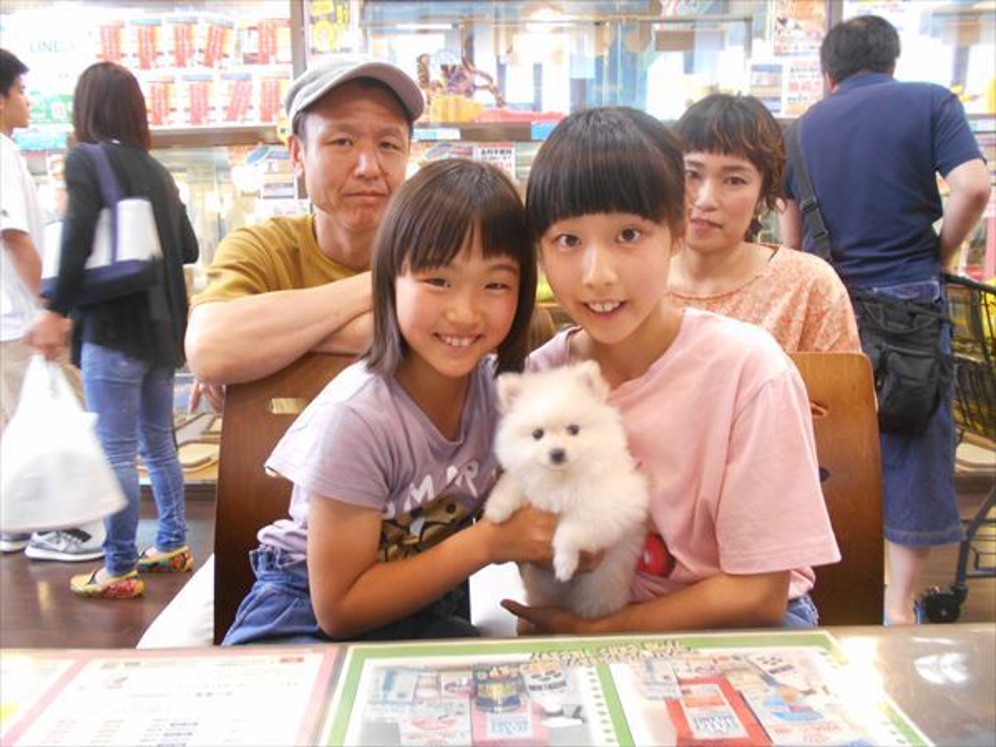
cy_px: 374
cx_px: 498
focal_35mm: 26
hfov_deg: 67.3
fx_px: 748
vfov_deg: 53.1
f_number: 3.2
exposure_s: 1/20
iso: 400
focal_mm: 4.6
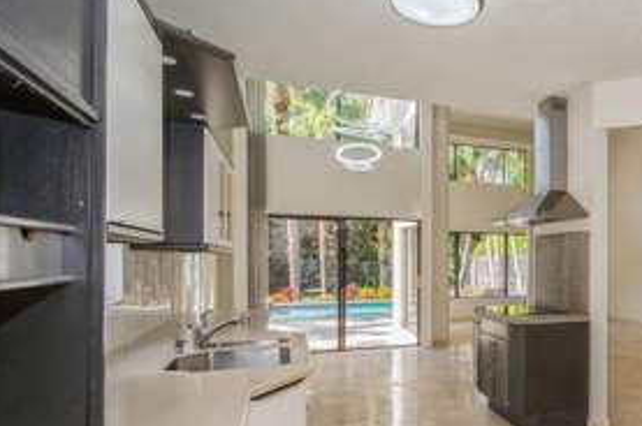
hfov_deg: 63.7
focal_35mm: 26
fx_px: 463
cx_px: 510
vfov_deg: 49.3
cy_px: 247
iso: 200
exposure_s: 1/125
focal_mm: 10
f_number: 5.6
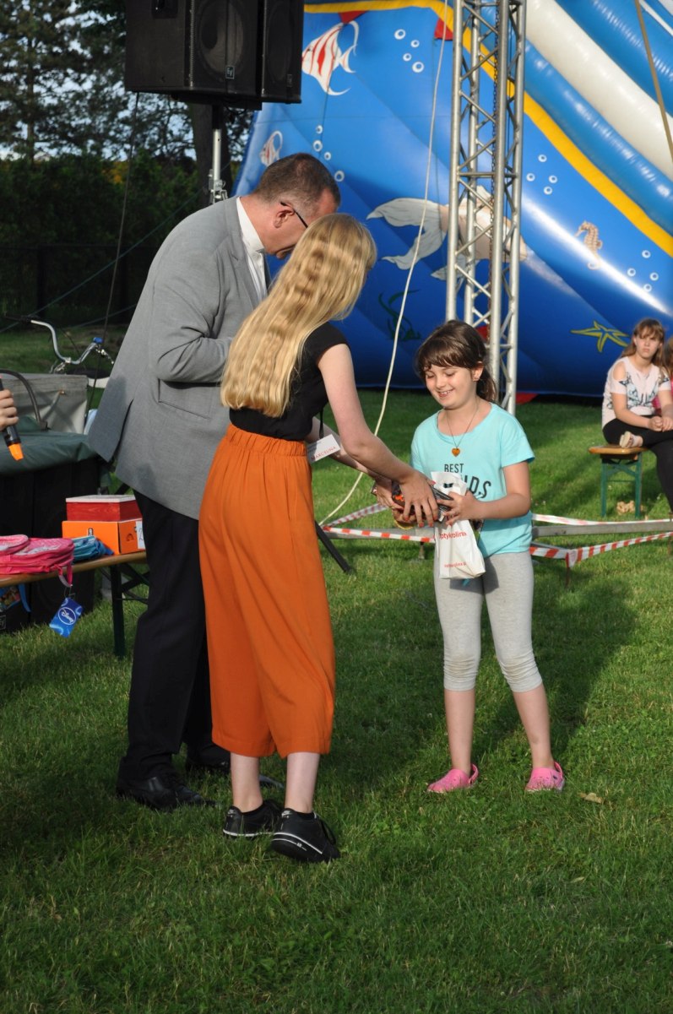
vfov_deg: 24.7
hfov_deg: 16.5
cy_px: 507
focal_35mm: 82
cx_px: 336
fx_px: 2321
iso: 200
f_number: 5.6
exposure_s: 1/160
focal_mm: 55
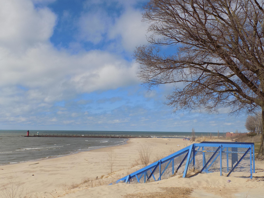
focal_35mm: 37
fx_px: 282
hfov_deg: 50.1
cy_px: 99
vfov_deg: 38.7
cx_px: 132
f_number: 11.2
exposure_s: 1/160
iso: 80
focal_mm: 6.6
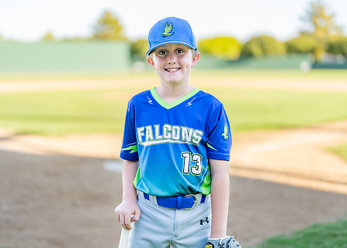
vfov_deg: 24.0
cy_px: 111
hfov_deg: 33.2
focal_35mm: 59
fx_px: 582
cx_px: 178
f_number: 1.2
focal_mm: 50
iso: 100
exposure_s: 1/1250
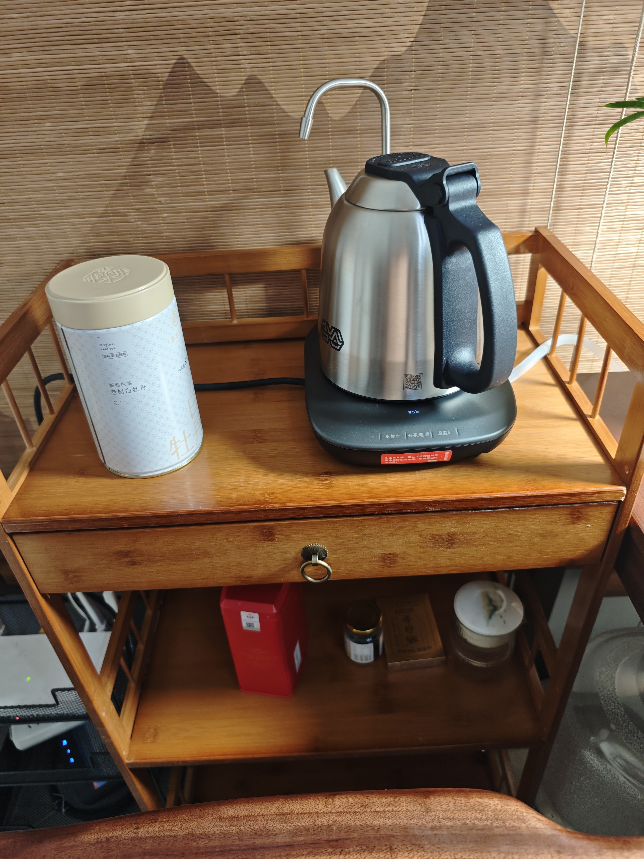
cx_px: 322
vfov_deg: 73.9
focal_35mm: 23
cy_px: 430
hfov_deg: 58.9
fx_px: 571
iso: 400
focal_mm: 6.68
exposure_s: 1/33.3
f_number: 1.44
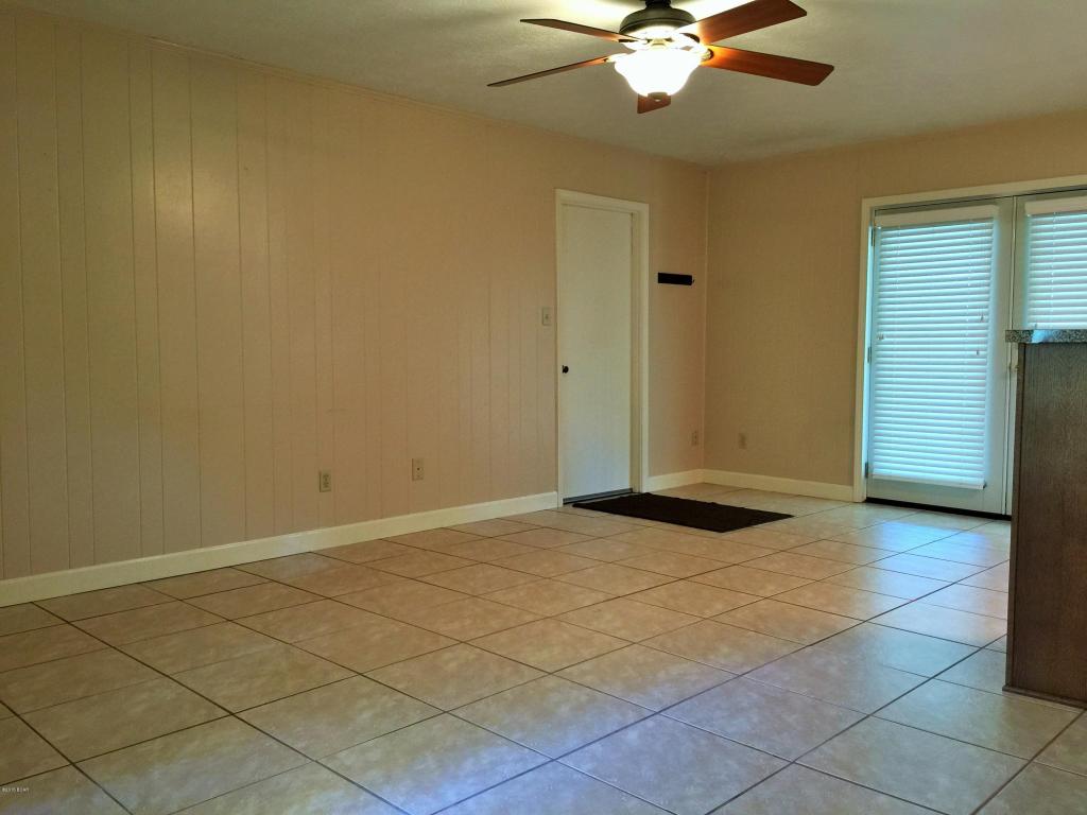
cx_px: 544
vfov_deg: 48.2
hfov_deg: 61.7
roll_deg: -1.3
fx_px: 911
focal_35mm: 29
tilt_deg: -4.5
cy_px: 408
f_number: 2.2
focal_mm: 4.15
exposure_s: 1/15
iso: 80
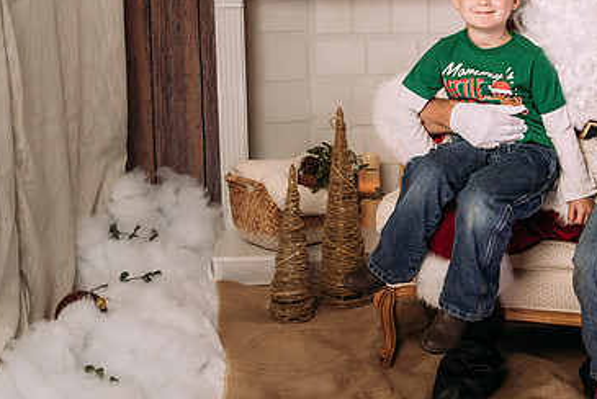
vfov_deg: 21.8
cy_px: 107
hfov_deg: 31.9
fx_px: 1029
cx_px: 426
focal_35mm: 62
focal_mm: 35
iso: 100
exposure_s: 1/100
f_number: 7.1
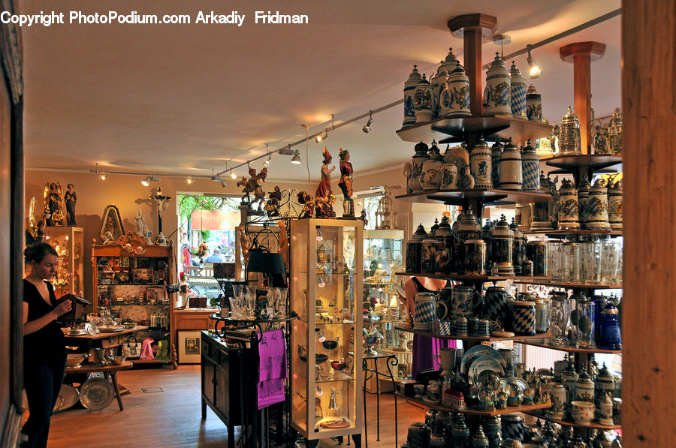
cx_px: 338
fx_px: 562
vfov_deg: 43.5
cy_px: 224
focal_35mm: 30
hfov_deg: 62.0
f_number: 5
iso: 500
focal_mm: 20
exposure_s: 1/100
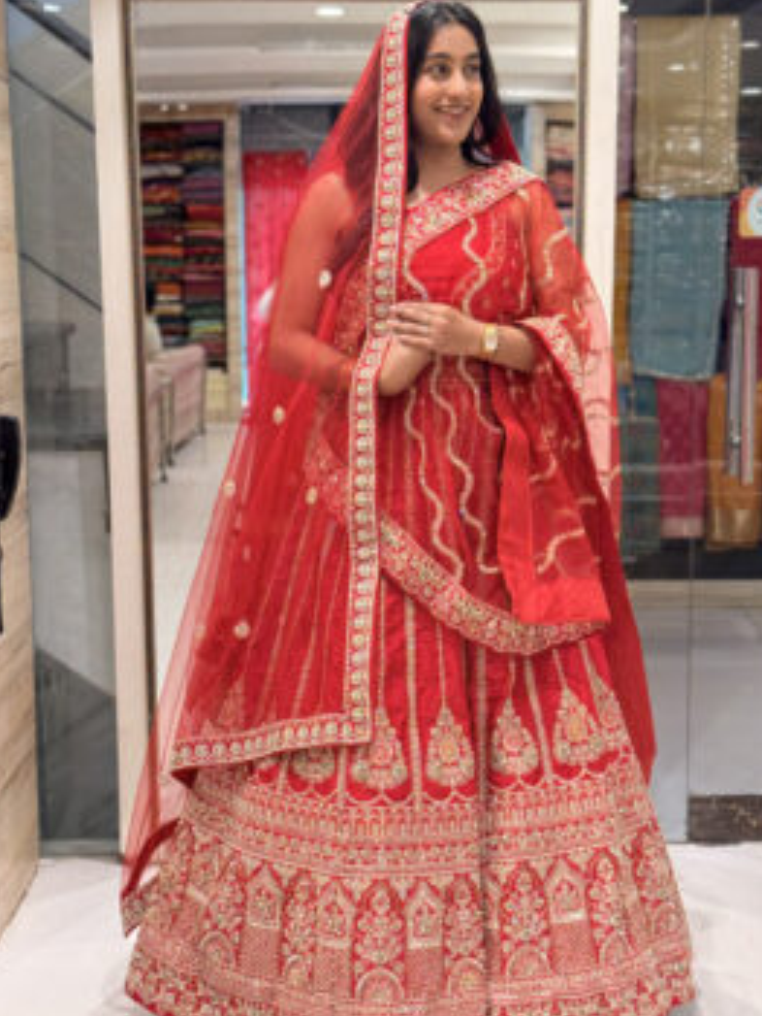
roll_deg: -0.8
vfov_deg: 34.9
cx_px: 398
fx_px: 1613
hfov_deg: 26.6
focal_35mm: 55
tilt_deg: -8.6
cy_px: 509
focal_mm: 6.76
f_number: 1.78
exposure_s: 1/100
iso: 80
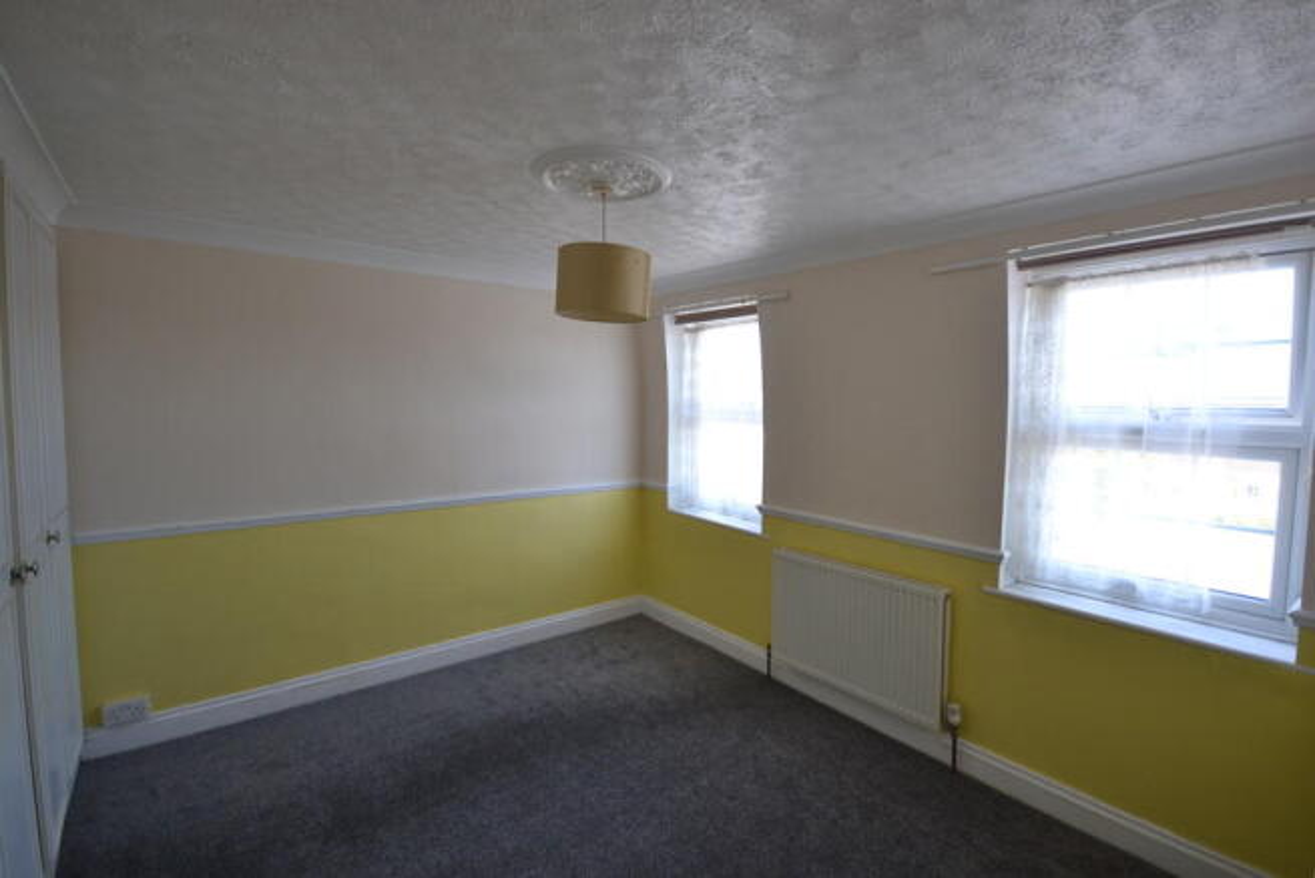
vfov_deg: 77.4
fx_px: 548
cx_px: 658
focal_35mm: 15
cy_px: 439
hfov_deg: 100.4
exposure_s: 1/80
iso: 400
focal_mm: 10
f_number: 4.5
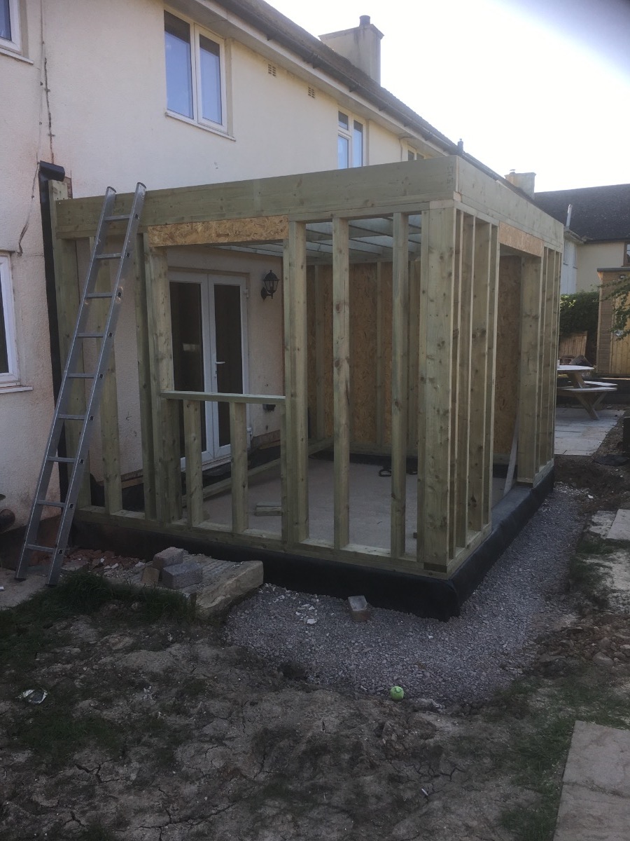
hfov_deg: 48.2
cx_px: 315
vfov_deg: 61.7
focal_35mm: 29
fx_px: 704
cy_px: 420
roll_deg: -0.1
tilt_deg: -8.6
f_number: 2.2
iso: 25
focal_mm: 4.15
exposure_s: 1/295
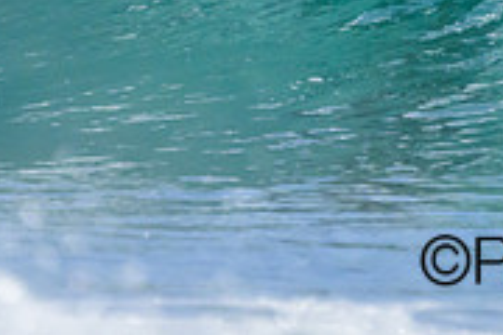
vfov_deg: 0.4
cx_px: 594
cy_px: -200
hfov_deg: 0.6
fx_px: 49514
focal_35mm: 3544
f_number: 6.3
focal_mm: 800
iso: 2000
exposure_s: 1/2000
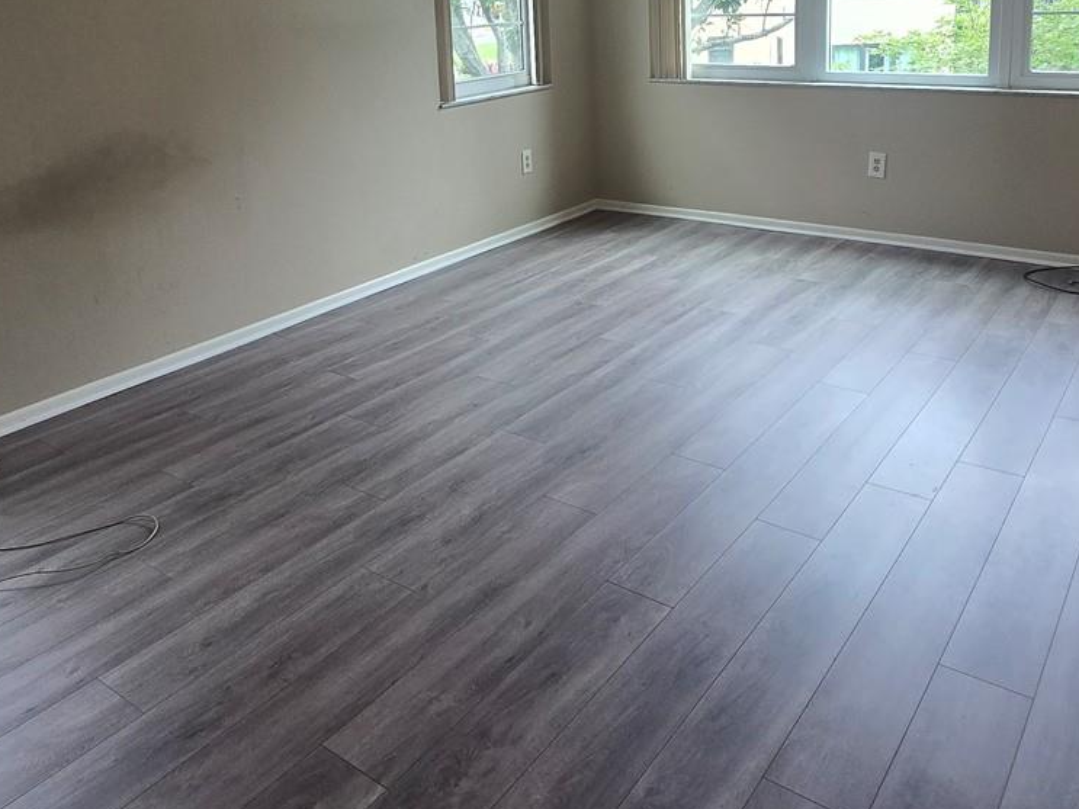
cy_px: 155
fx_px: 873
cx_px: 561
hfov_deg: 63.4
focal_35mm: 28
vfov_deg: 46.9
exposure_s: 1/120
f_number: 2.2
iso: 80
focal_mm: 2.2
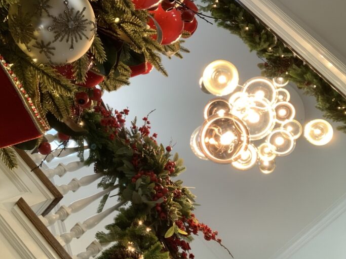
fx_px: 360
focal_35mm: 36
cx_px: 170
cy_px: 126
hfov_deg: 51.4
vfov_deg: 39.6
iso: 200
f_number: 2.2
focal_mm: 2.87
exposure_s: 1/60
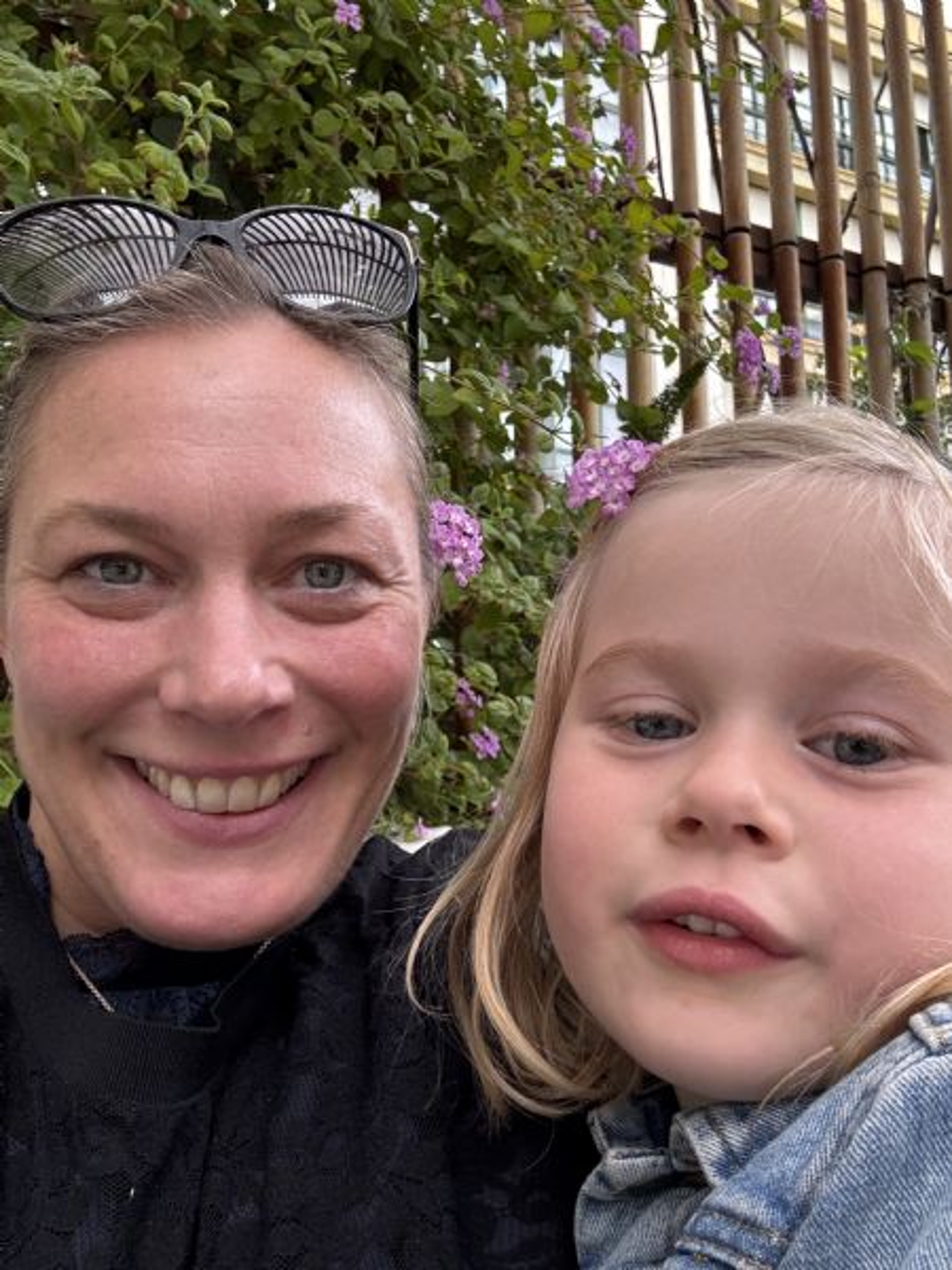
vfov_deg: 60.0
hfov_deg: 46.8
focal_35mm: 30
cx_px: 476
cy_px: 635
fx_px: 1100
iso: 80
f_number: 1.9
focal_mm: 2.69
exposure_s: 1/121
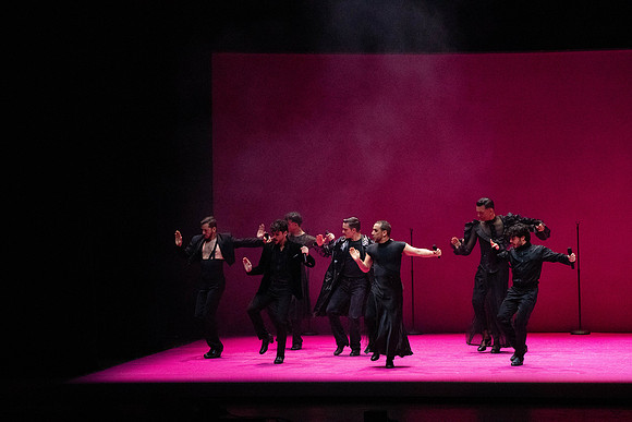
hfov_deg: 11.7
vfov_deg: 7.9
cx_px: 316
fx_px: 3073
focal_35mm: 175
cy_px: 211
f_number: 9
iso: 25600
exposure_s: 1/400
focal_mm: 175
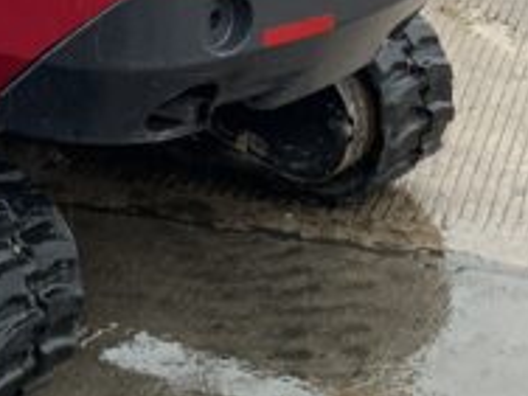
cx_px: 98
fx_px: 2410
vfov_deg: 8.8
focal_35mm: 158
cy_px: -433
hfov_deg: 12.4
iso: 16
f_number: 1.8
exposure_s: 1/292
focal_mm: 3
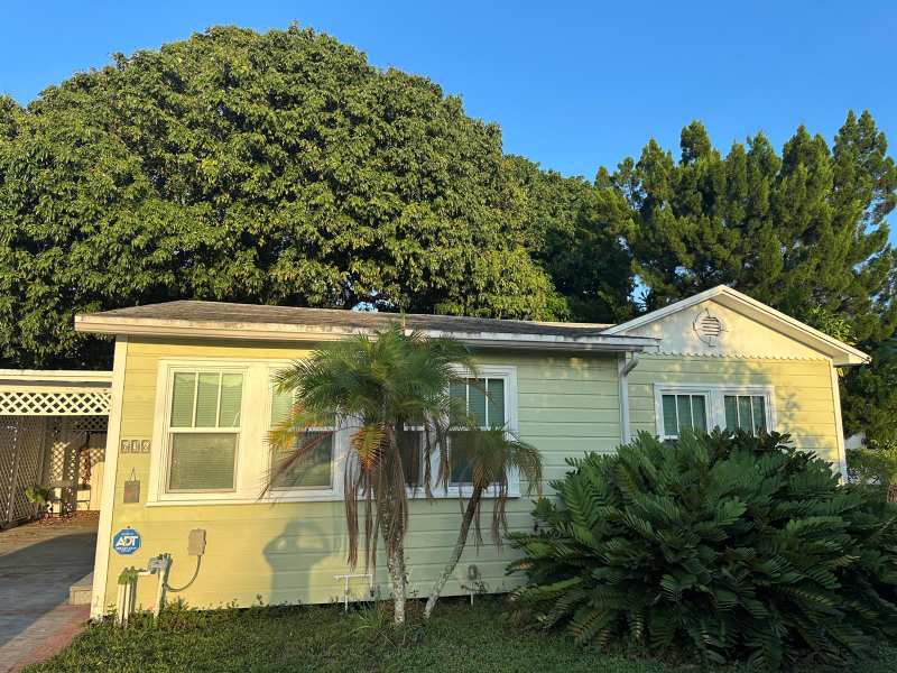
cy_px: 336
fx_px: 622
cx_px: 448
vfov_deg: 56.8
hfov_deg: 71.6
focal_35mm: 24
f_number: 1.78
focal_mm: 6.86
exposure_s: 1/1131
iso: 80
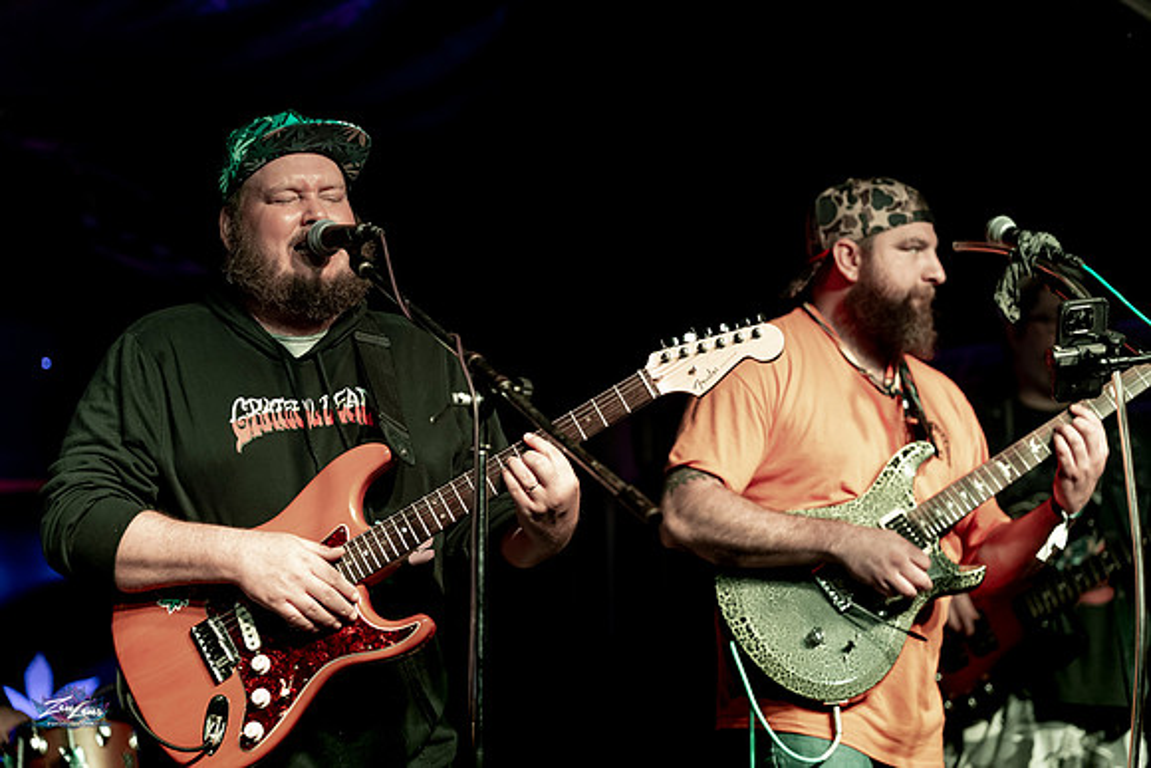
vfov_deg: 15.7
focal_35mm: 87
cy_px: 384
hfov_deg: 23.4
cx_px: 576
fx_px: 2782
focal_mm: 87
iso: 4000
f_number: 2.8
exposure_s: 1/400
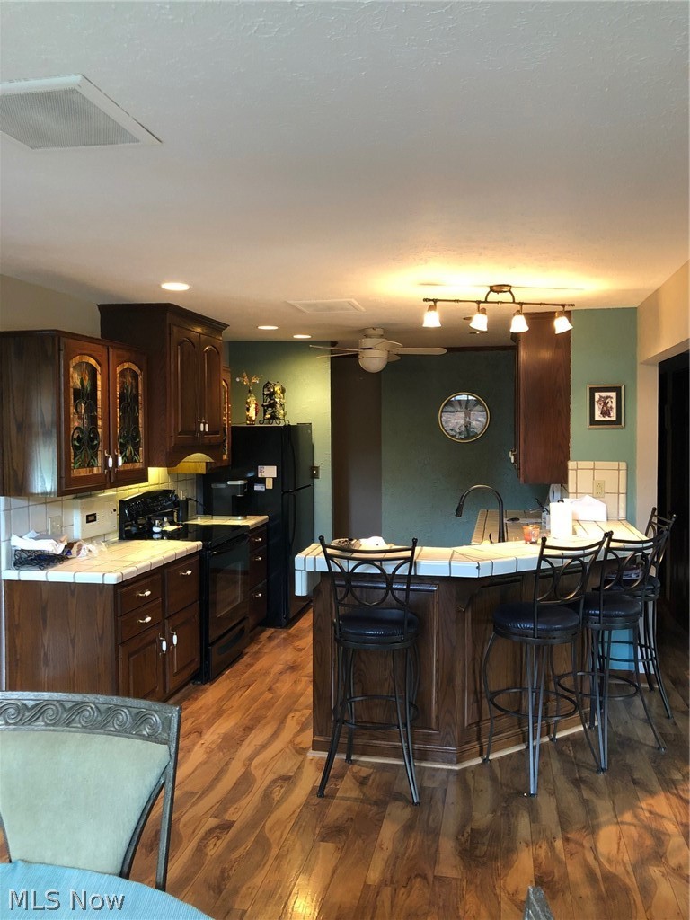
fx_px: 744
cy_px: 460
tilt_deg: -2.1
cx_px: 345
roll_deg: +0.2
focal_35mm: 28
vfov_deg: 63.4
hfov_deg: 49.7
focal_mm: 3.99
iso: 100
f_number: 1.8
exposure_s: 1/15
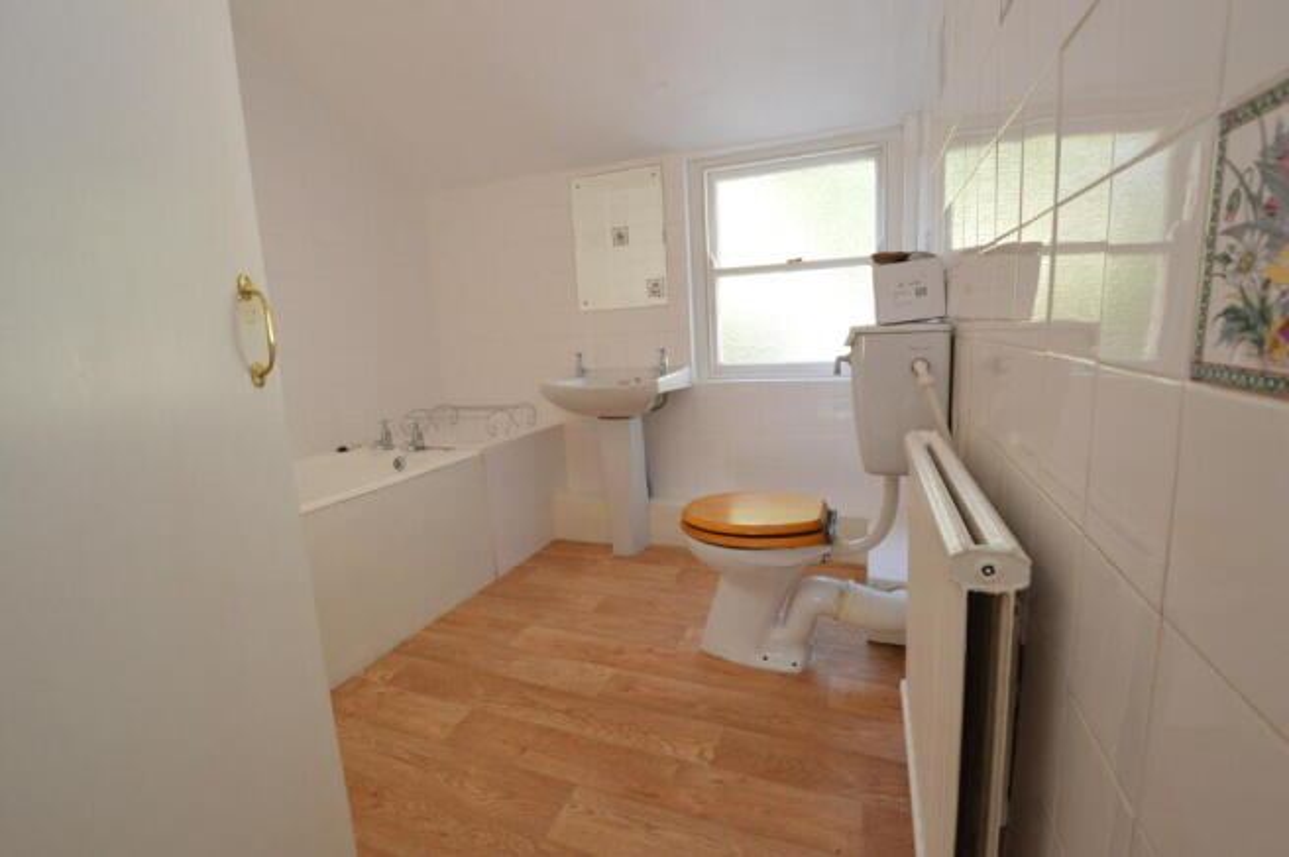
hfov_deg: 100.4
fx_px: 537
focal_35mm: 15
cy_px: 428
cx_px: 644
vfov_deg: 77.2
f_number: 8
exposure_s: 1/60
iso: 1600
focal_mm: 10
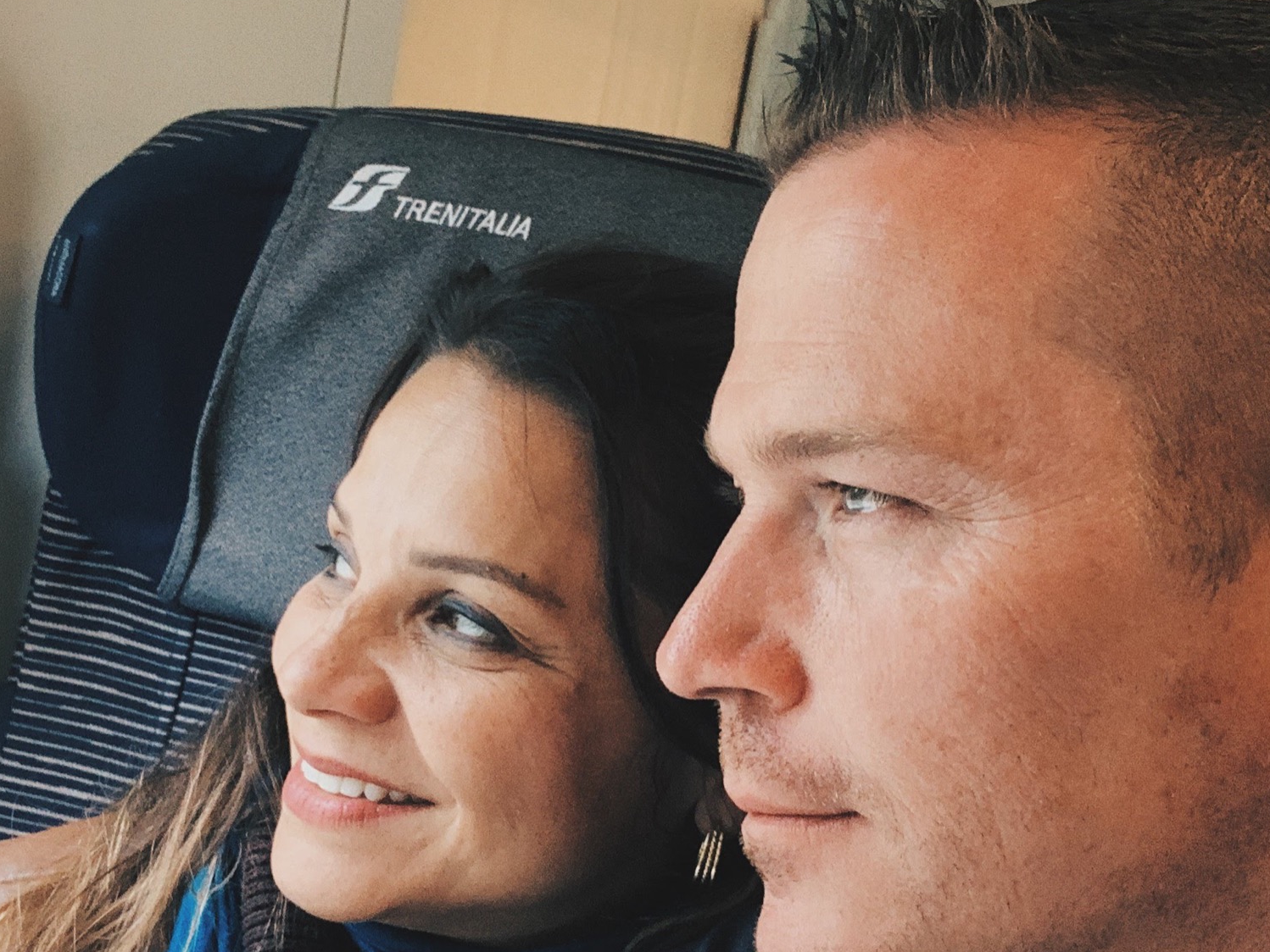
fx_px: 1725
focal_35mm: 47
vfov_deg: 30.7
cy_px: 622
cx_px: 721
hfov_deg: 40.3
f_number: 2.2
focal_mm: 2.87
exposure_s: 1/60
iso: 200
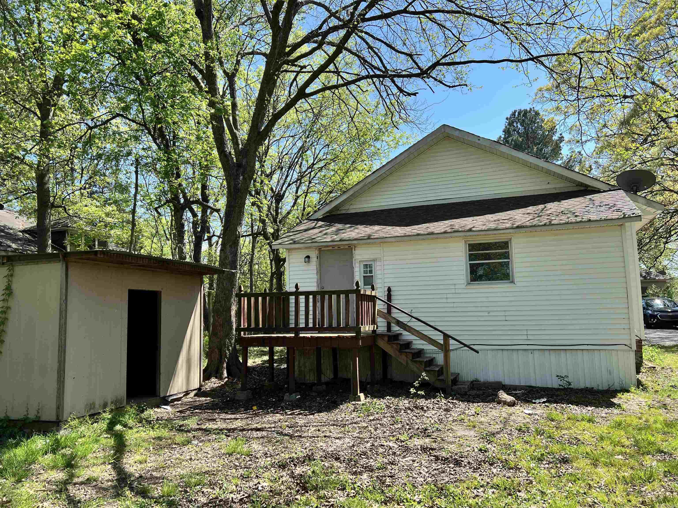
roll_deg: +1.1
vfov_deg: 53.1
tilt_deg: +5.9
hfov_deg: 67.3
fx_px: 509
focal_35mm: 26
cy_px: 254
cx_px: 339
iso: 50
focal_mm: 5.7
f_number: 1.5
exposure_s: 1/1511
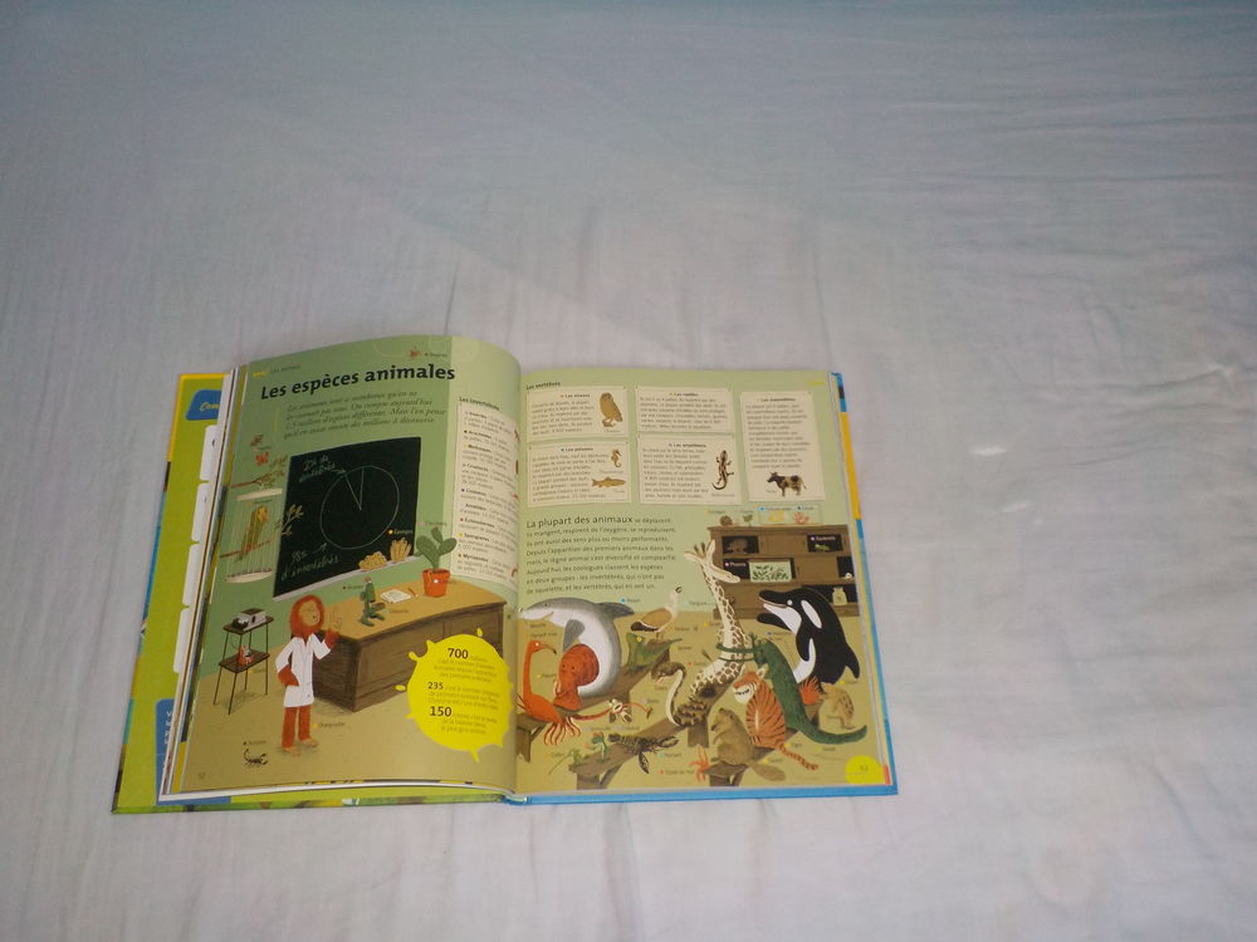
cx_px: 628
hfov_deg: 60.0
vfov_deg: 46.8
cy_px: 471
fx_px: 1089
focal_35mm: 30
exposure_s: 1/30
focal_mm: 4.1
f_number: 3.3
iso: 200
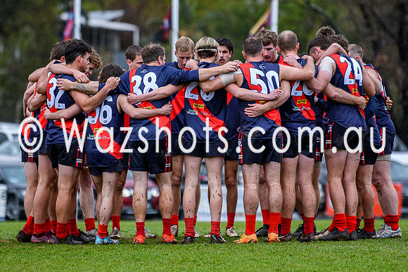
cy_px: 119
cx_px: 204
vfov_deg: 3.3
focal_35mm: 412
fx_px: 4667
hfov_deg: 5.0
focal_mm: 185
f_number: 2.8
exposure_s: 1/1250
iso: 450
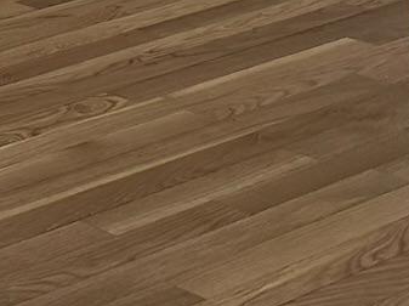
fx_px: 1723
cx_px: -631
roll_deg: +1.7
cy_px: -566
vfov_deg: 8.7
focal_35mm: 146
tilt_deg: +1.4
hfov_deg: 11.0
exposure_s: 1/162
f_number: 1.78
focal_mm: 6.86
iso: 80
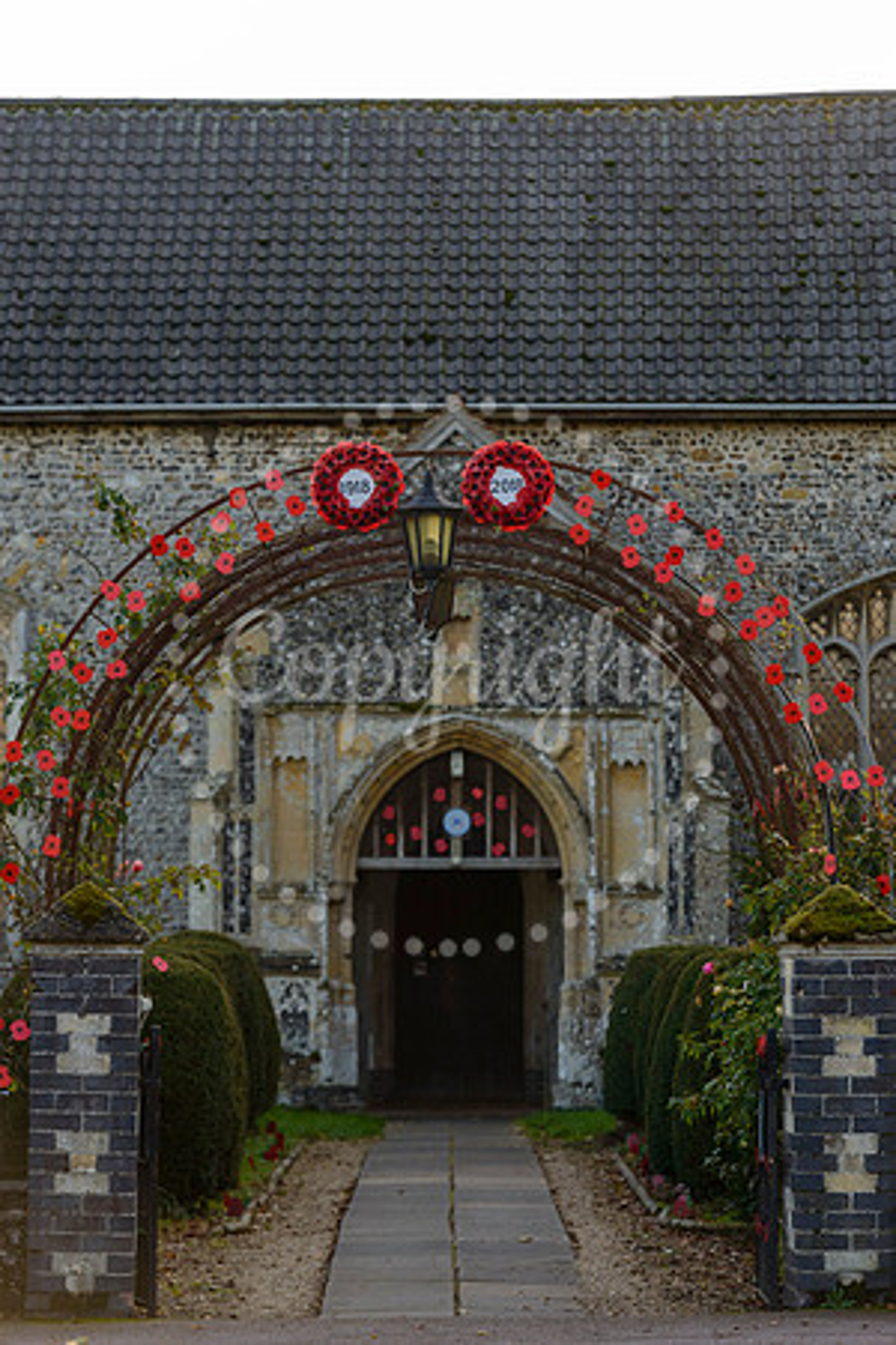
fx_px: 5040
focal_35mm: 135
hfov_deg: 10.2
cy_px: 672
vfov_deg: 15.2
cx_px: 448
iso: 400
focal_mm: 135
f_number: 4.8
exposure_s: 1/350
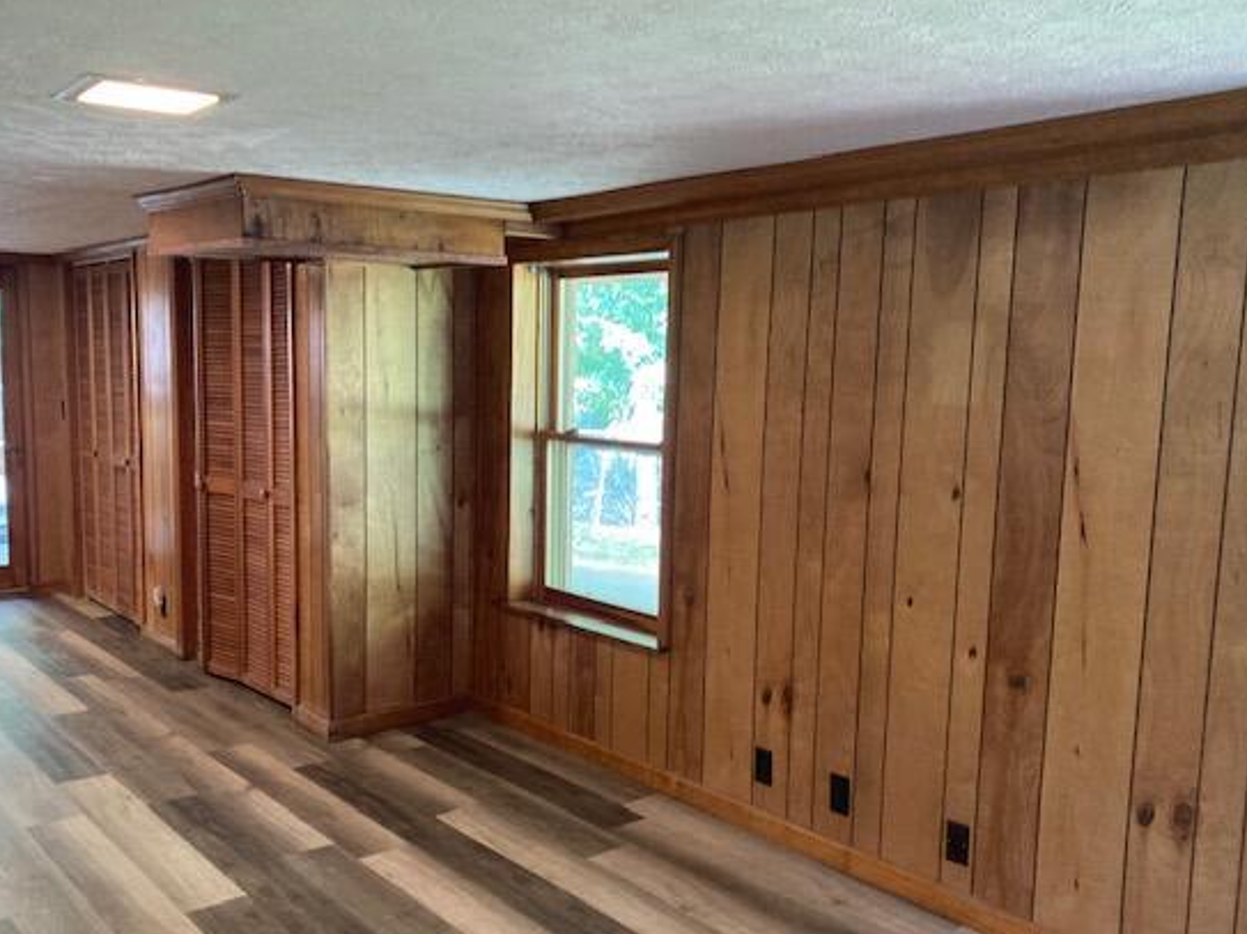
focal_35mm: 33
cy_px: 530
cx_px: 602
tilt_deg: -7.2
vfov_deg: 42.8
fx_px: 1189
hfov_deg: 55.4
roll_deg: -1.0
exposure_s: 1/30
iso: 400
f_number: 1.8
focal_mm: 3.99
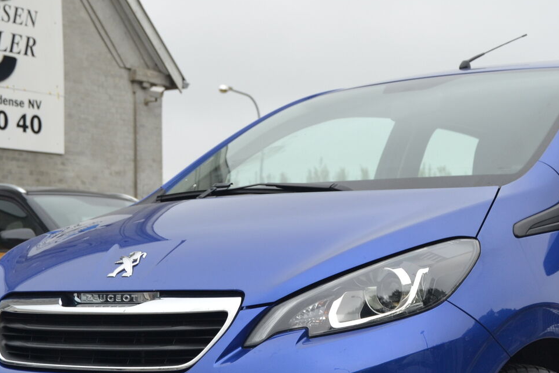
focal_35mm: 84
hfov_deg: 24.0
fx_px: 1304
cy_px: 313
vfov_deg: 16.1
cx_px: 390
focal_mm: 28
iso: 180
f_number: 5.6
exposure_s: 1/125
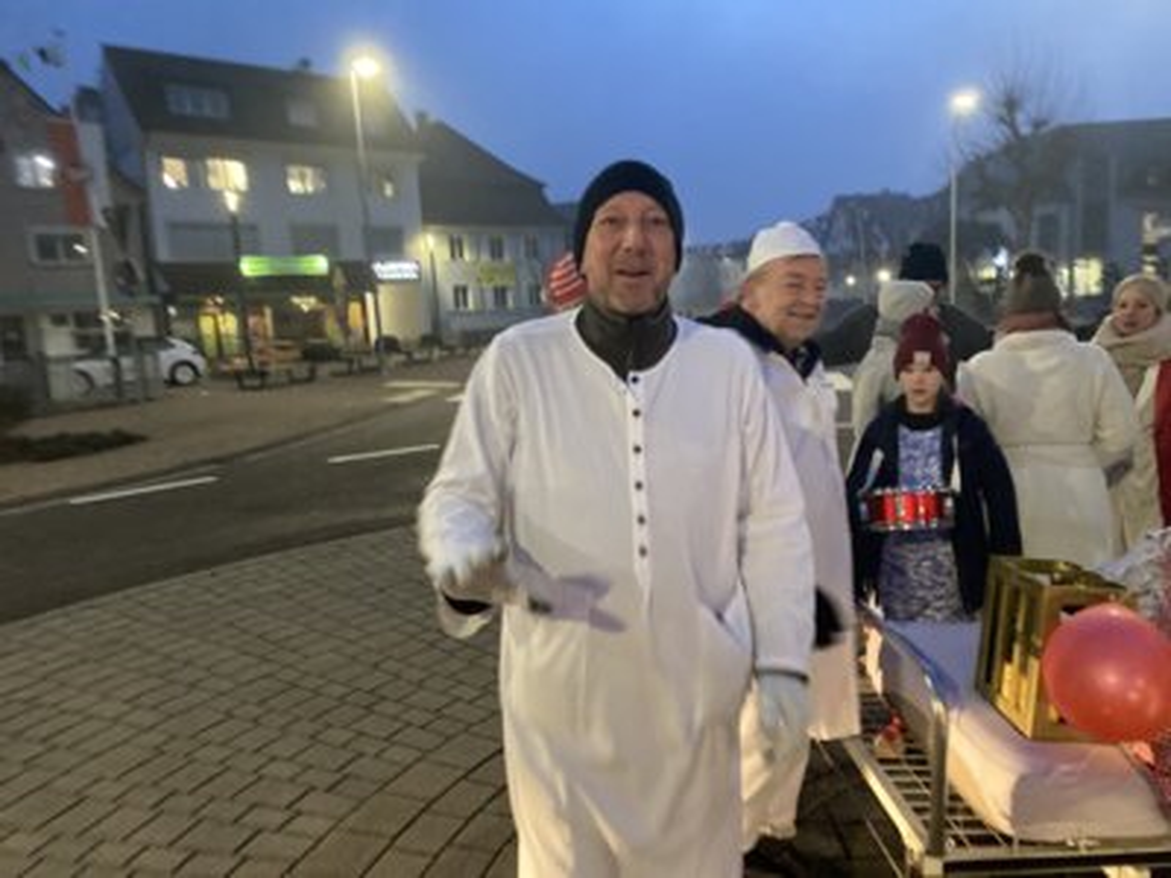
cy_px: 439
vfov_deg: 53.1
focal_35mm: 26
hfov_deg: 67.3
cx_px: 586
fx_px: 880
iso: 500
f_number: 1.8
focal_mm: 4.25
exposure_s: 1/25
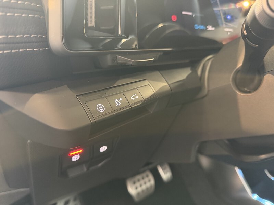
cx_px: 137
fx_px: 190
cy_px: 102
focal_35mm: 24
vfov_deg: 56.8
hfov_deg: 71.6
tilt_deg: -18.3
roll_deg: -0.3
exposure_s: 1/25
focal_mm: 6.76
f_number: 1.78
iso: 800
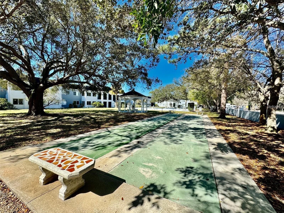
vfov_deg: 85.7
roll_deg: -1.4
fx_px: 115
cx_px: 142
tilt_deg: -1.8
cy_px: 106
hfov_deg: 102.1
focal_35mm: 14
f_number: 2.2
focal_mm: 2.22
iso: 50
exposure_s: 1/1395
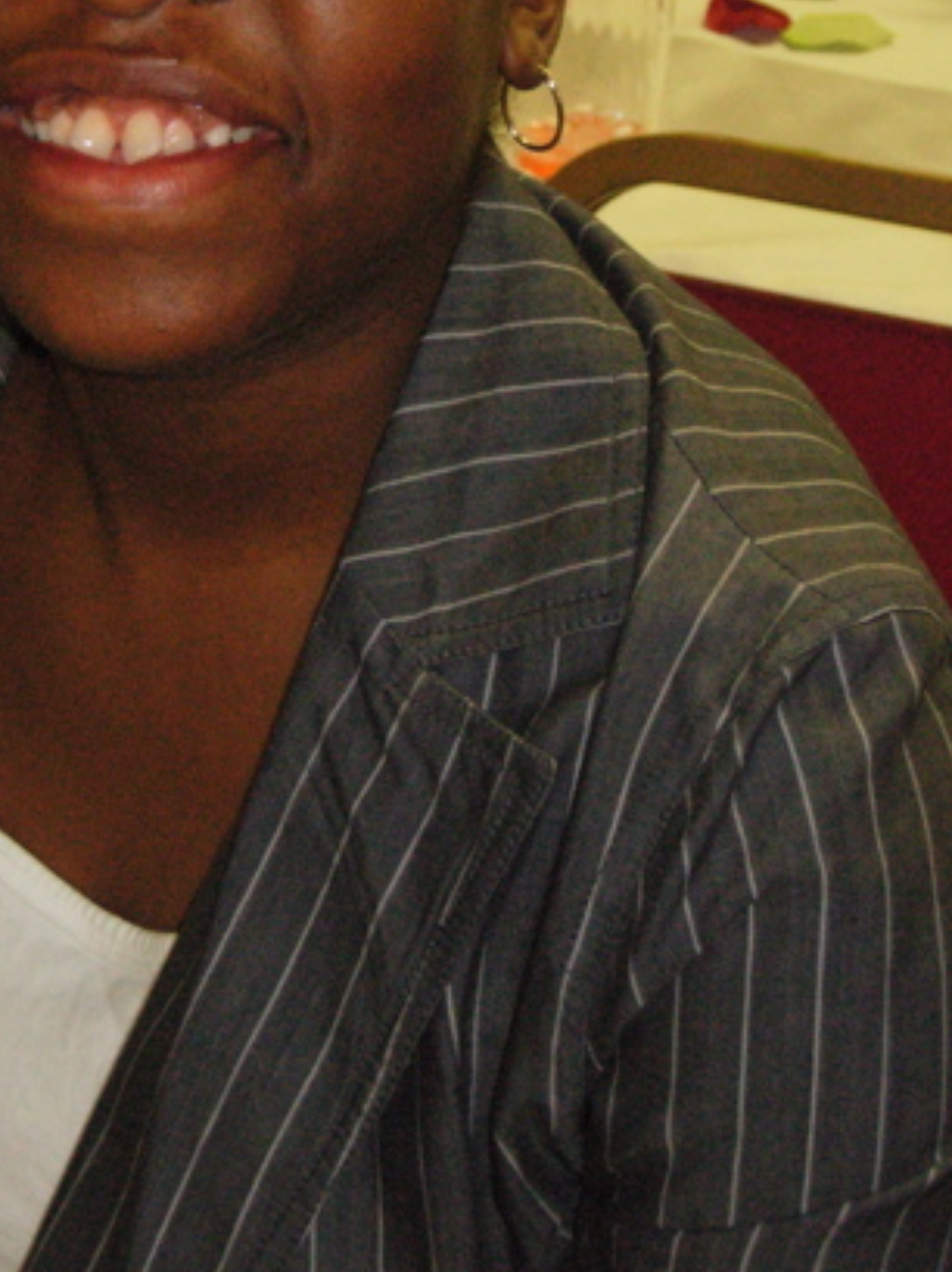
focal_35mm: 101
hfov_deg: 14.6
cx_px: 356
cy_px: 252
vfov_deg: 19.3
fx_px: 3709
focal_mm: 12.9
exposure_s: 1/39.1
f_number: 3.5
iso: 400
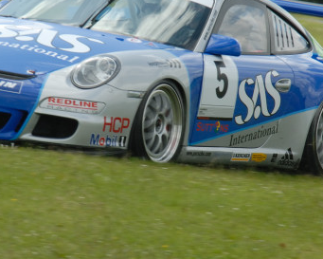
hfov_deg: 1.5
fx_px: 12010
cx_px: 117
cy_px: 105
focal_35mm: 1256
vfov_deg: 1.2
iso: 400
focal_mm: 380
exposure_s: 1/250
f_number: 11
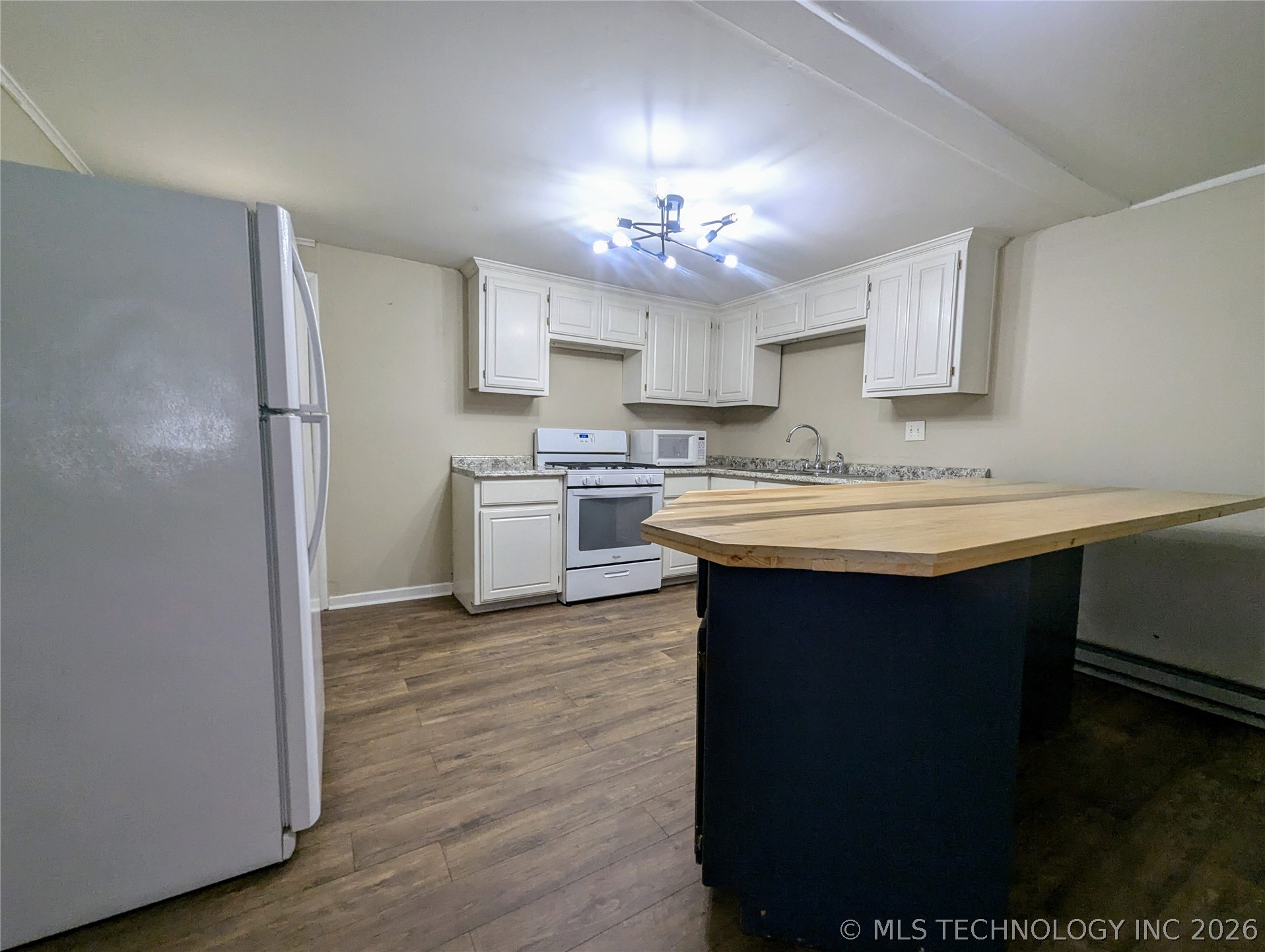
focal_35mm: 13
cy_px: 476
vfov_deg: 90.0
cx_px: 632
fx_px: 476
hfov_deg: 106.1
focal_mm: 1.95
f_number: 2.2
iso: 75
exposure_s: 1/120
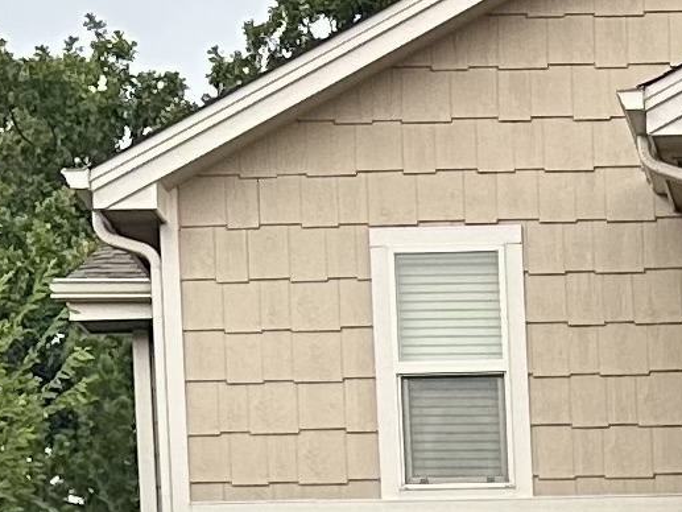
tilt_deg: -5.1
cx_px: 1121
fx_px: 3685
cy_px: 1698
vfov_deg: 6.9
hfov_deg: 10.1
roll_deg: +1.8
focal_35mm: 187
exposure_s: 1/324
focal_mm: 6.86
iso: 80
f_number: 1.78
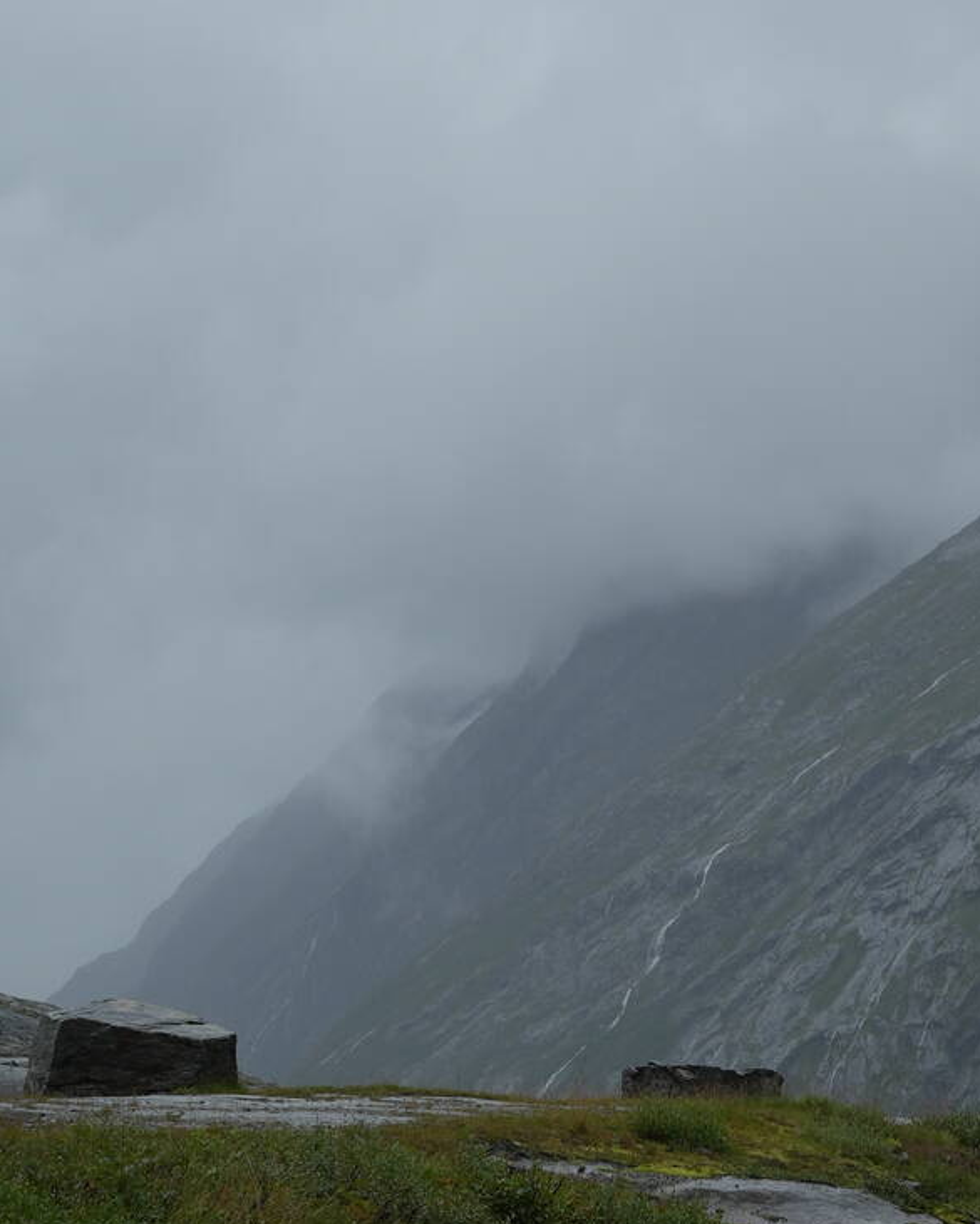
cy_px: 1179
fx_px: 3335
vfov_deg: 20.3
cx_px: 1051
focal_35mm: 92
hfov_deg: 16.3
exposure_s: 1/60
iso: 100
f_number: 8
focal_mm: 28
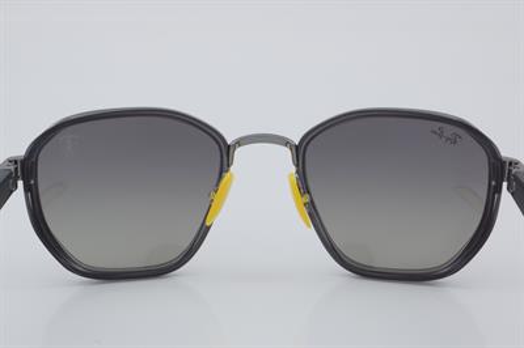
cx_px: 262
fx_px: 1200
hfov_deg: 24.6
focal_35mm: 82
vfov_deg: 16.5
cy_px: 174
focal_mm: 55
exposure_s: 1/4
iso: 100
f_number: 32
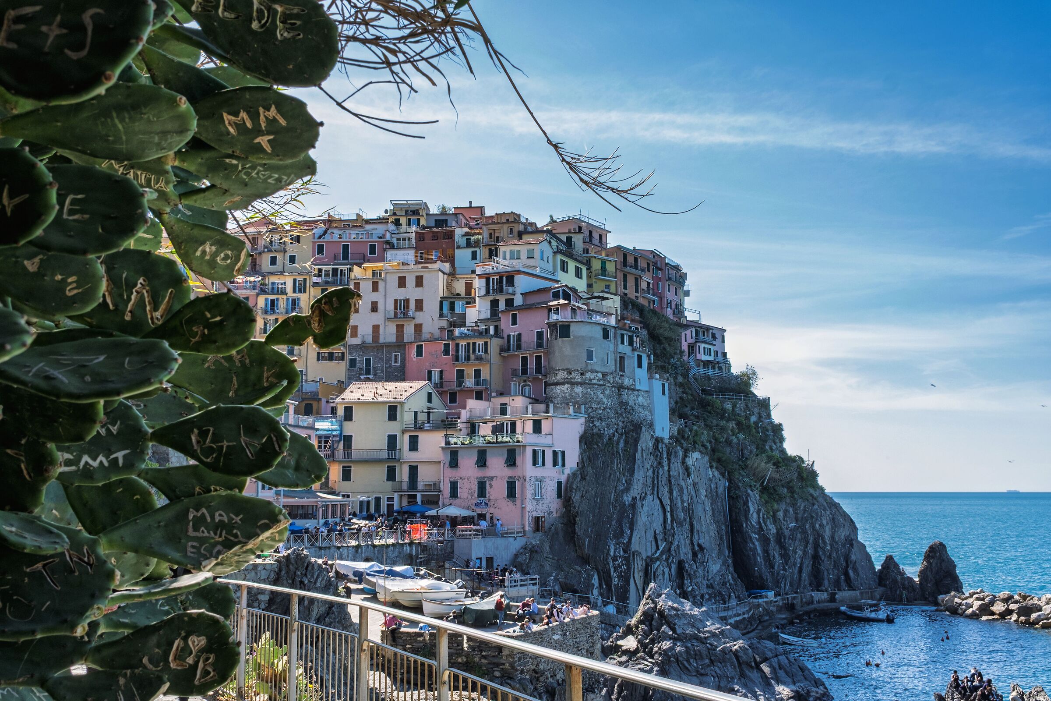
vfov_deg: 41.1
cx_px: 526
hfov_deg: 58.7
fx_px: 934
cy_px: 350
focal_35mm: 32
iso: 250
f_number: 11
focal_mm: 21.2
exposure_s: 1/30
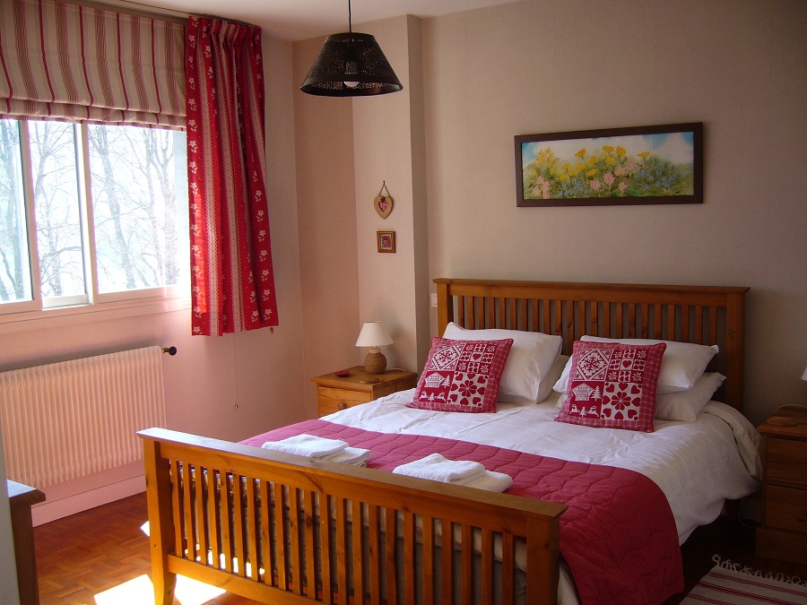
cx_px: 404
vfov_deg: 40.7
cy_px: 302
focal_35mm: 35
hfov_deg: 52.6
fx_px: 816
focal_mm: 5.8
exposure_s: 1/80
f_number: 2.8
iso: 100
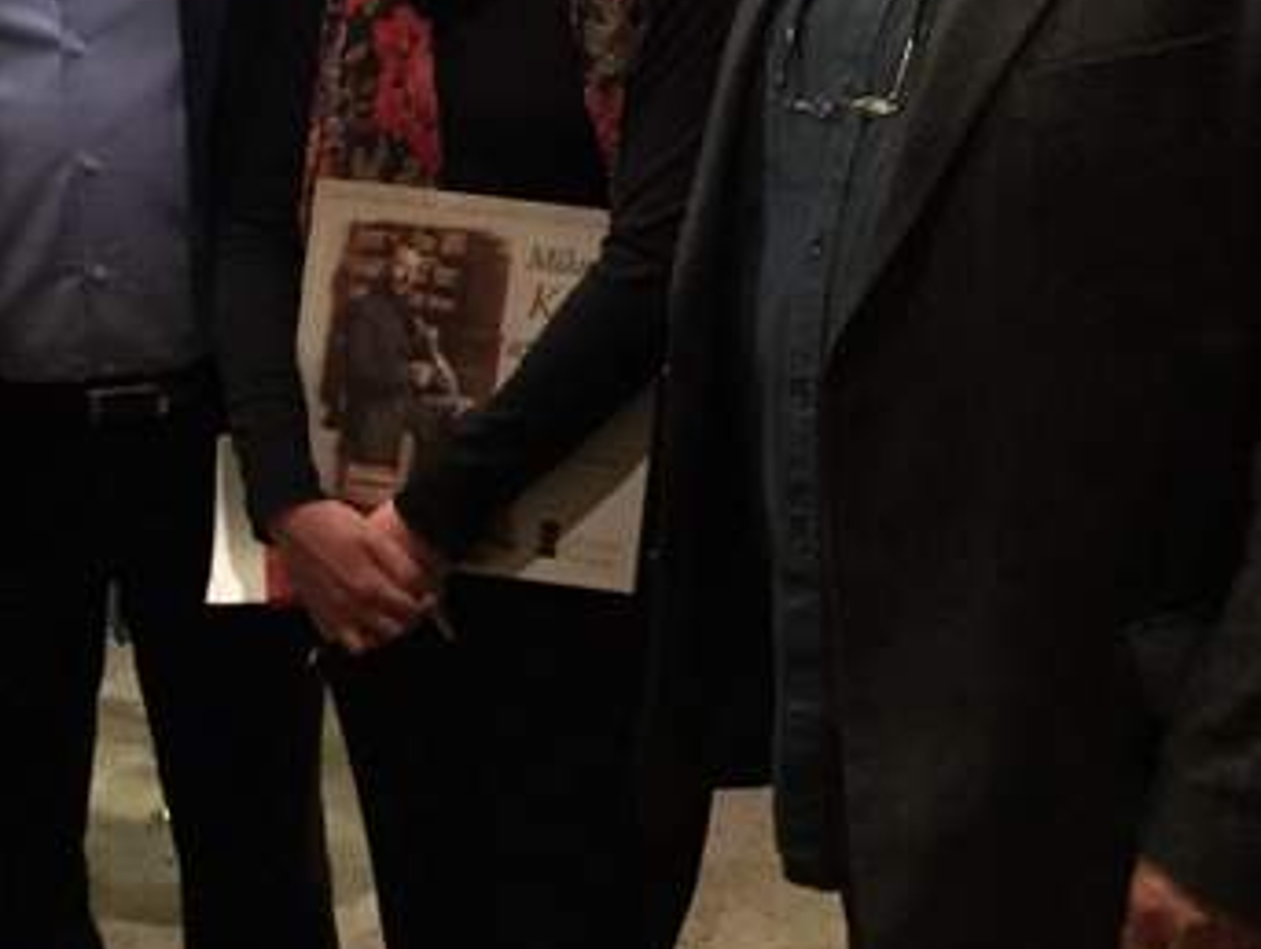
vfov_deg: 22.3
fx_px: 2370
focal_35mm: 65
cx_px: 555
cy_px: 169
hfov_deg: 29.8
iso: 800
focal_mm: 3.3
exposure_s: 1/17
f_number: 2.4
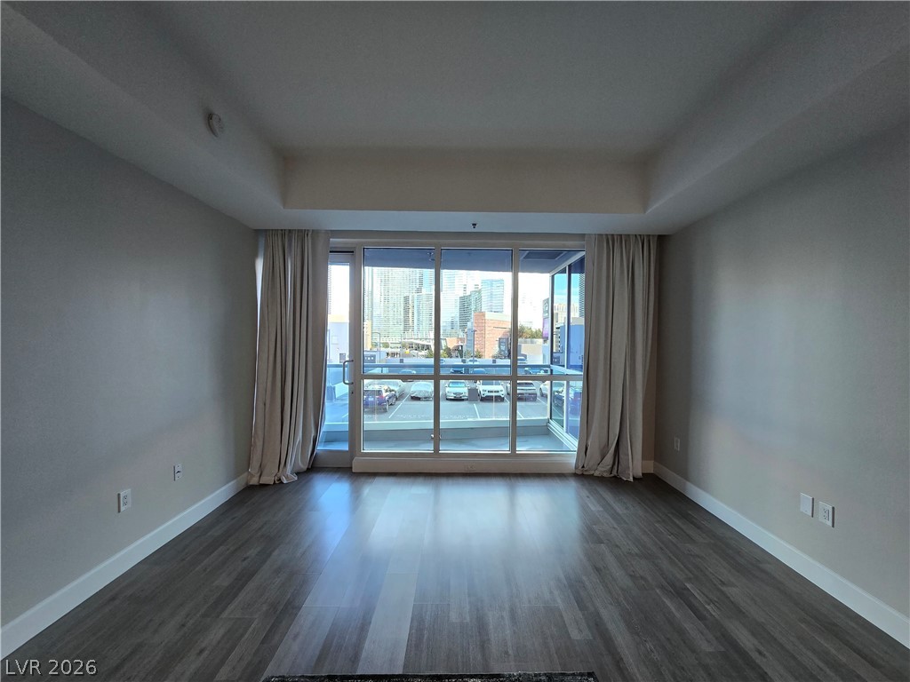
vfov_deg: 89.9
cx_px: 455
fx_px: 342
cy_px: 341
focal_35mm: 13
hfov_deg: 106.2
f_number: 2.2
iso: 125
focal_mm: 2.2
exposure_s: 1/60
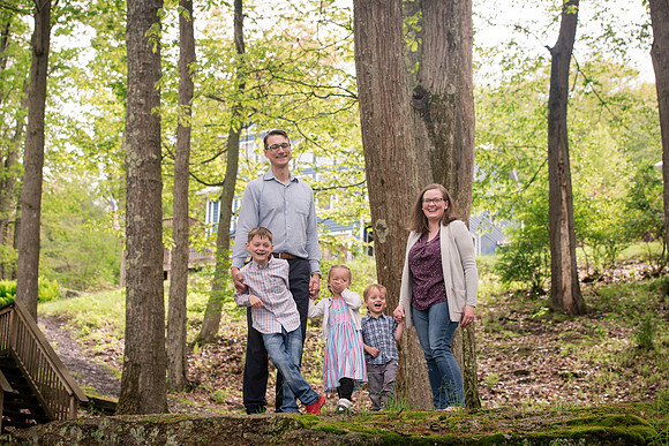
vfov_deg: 19.5
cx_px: 334
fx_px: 1301
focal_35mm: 70
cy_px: 223
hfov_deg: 28.8
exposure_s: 1/400
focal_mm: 70
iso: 640
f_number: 5
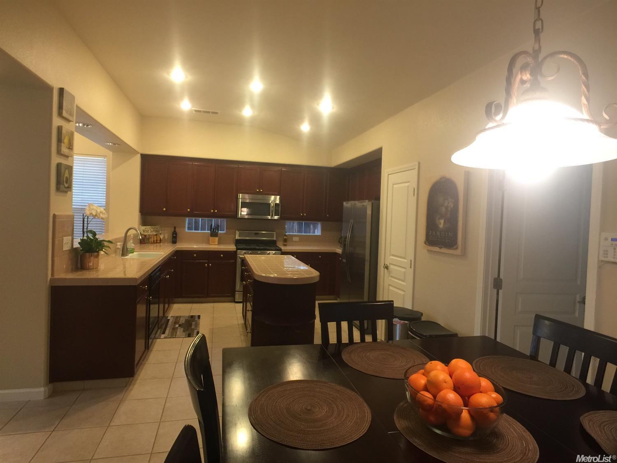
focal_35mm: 29
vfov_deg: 48.2
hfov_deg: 61.7
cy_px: 232
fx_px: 517
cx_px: 308
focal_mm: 4.15
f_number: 2.2
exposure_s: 1/15
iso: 64
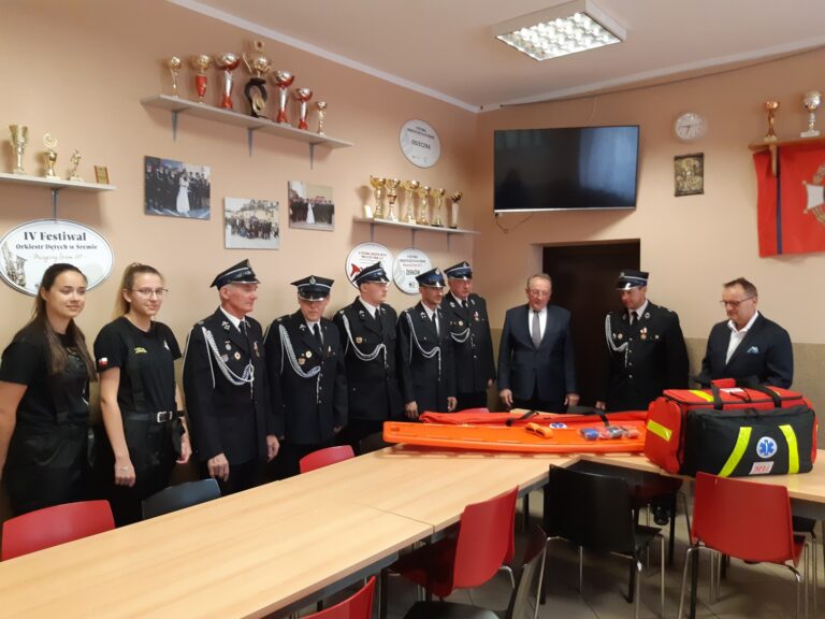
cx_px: 412
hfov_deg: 67.3
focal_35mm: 26
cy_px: 310
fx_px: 620
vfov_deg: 53.1
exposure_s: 1/50
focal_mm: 3.93
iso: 250
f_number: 1.7
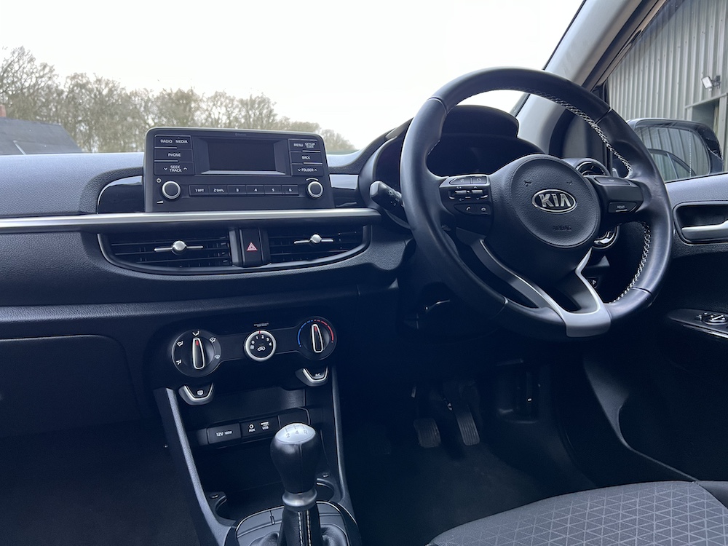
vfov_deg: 53.1
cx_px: 364
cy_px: 273
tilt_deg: -10.1
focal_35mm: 26
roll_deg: +2.7
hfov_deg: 67.3
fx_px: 547
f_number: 1.5
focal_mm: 5.7
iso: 500
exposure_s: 1/60
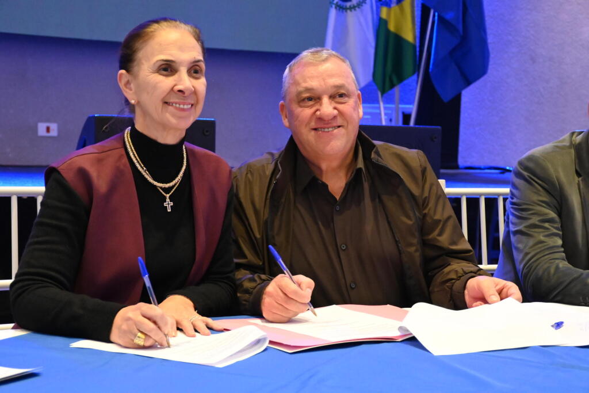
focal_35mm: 63
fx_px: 1031
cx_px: 294
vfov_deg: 21.6
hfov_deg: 31.9
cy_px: 196
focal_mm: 42
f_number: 4.5
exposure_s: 1/60
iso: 6400
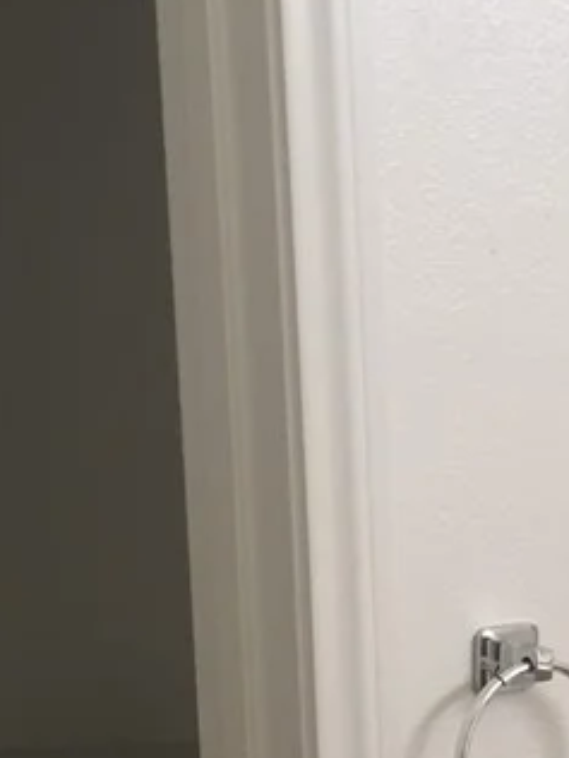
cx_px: 751
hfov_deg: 15.0
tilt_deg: -10.3
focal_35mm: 94
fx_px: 2060
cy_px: 545
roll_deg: +0.7
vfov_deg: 20.7
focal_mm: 4.15
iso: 32
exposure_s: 1/30
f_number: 2.2
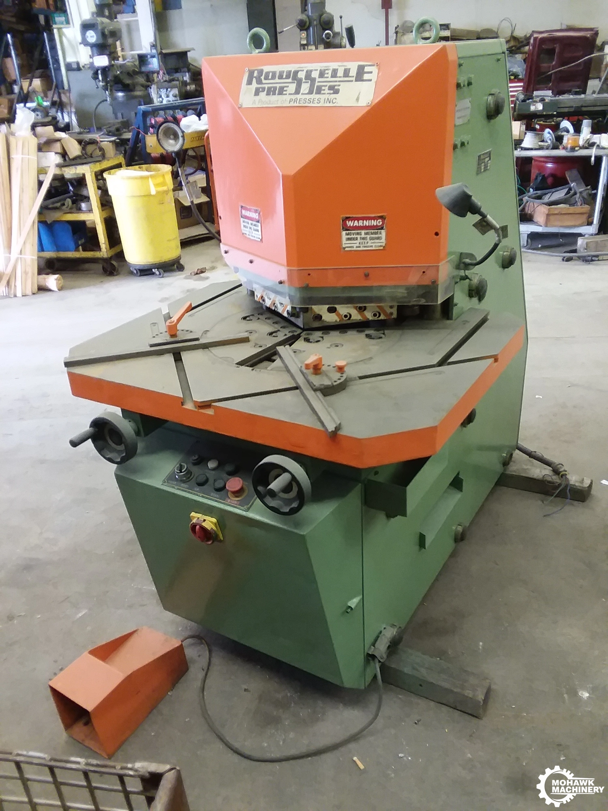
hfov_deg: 48.2
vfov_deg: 61.7
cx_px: 304
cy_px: 406
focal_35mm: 29
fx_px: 679
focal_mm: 2.47
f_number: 1.9
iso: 160
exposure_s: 1/24
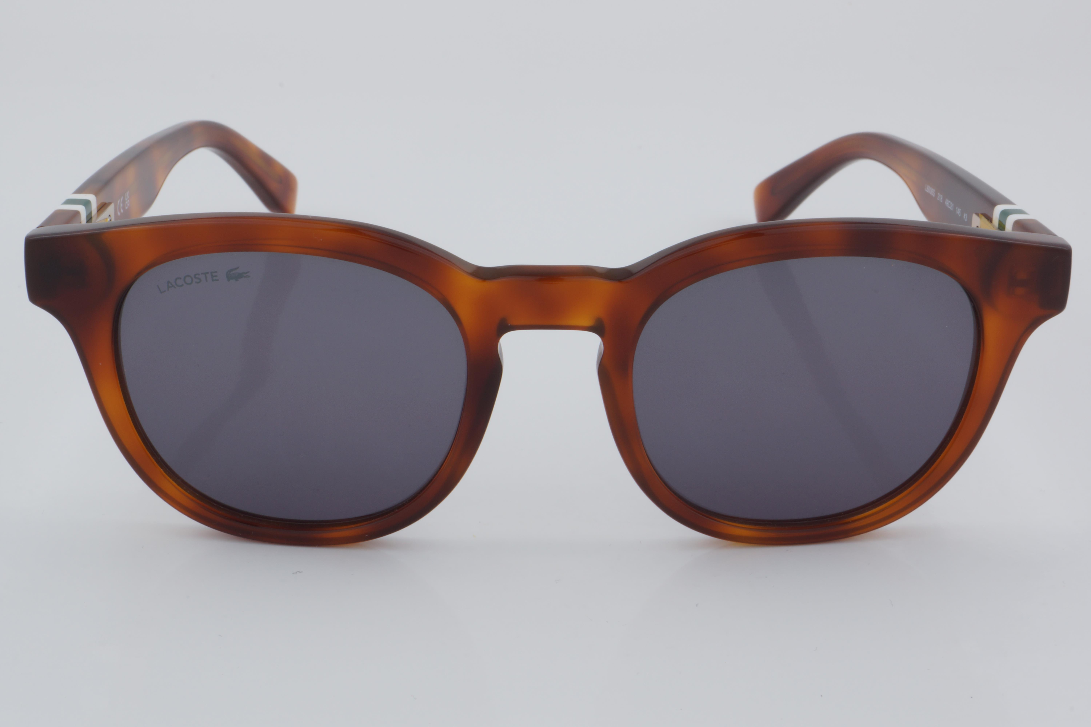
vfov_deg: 18.2
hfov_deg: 27.0
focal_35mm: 75
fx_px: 2273
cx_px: 546
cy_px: 364
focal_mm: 50
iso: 100
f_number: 32
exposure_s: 1/4
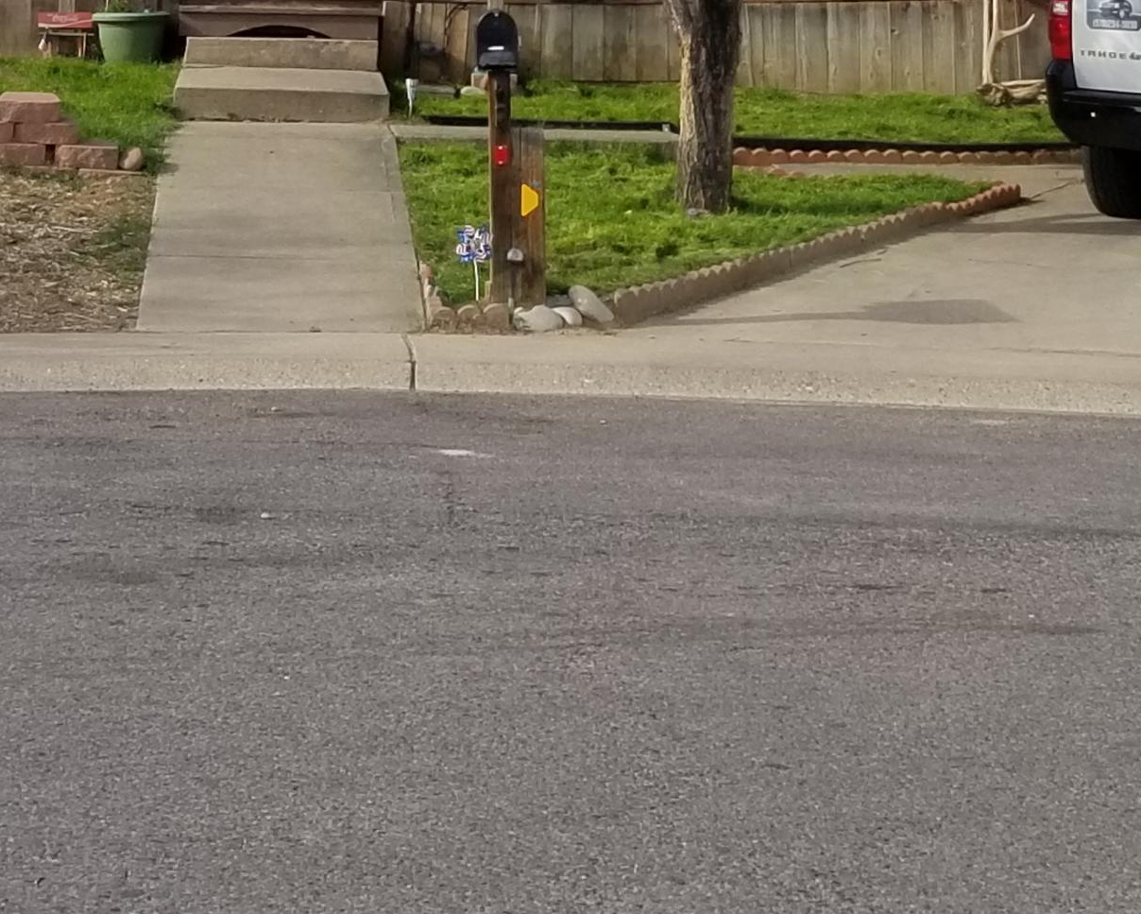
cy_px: -132
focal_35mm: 63
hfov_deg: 29.9
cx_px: 464
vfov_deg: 22.6
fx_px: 2128
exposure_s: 1/1340
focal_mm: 4.25
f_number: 1.7
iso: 50
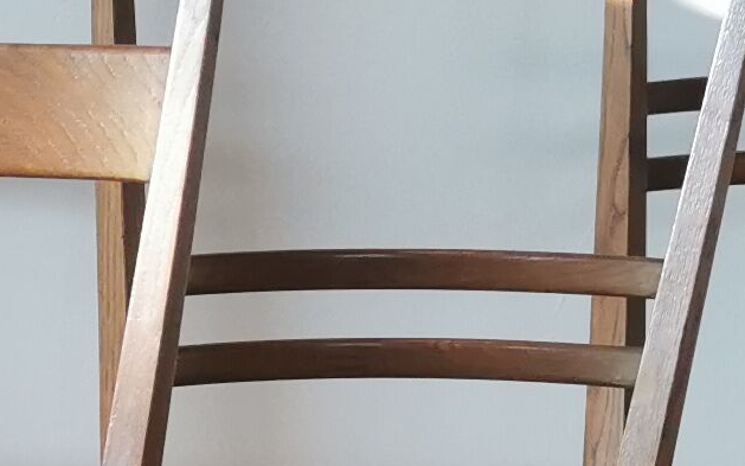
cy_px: 1107
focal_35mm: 166
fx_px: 3370
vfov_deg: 7.4
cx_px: -251
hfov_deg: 12.2
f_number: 1.8
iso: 200
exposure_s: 1/100
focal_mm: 5.58
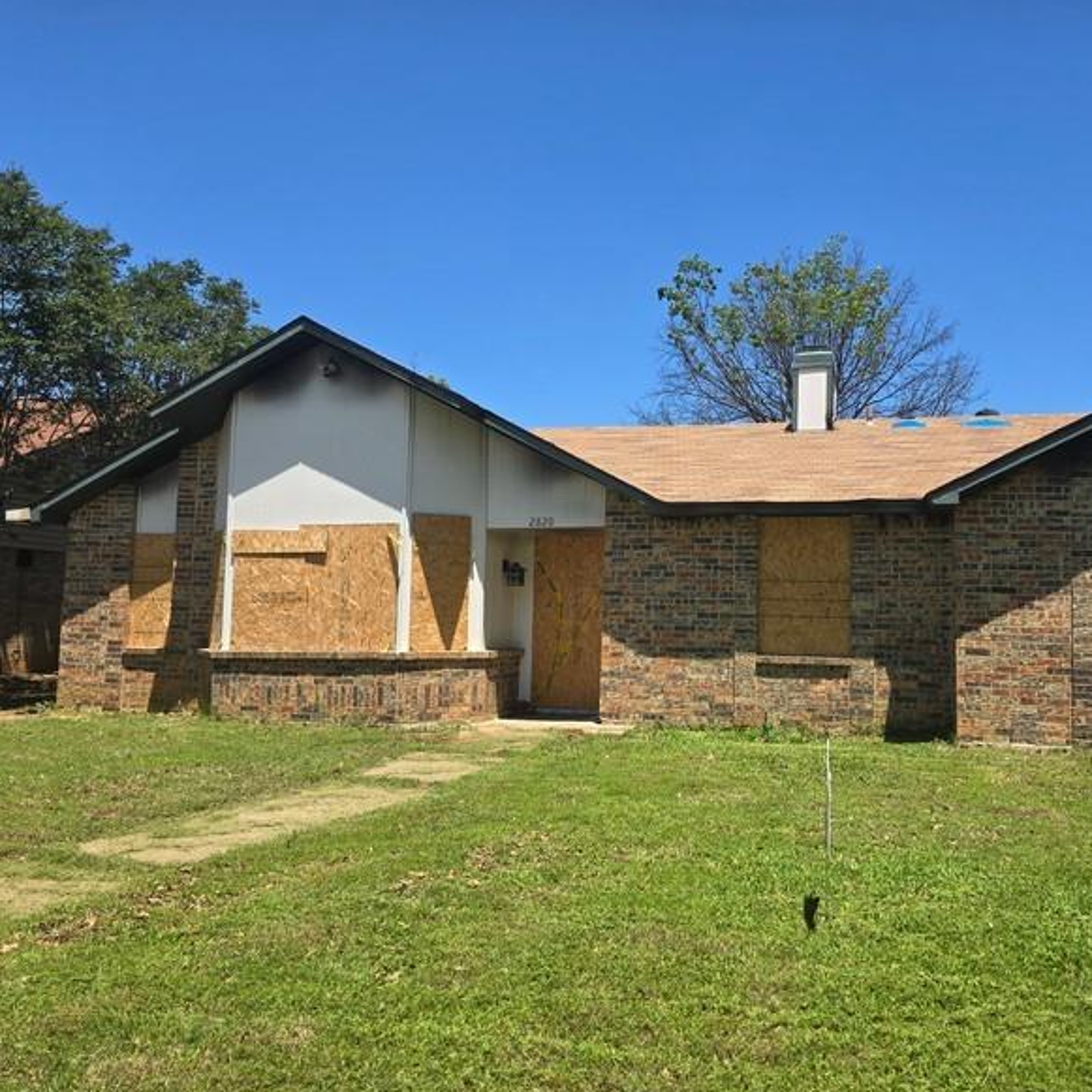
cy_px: 554
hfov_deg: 56.5
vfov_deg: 57.3
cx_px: 690
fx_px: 999
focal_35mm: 28
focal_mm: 6.3
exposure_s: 1/730
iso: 12
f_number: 1.7
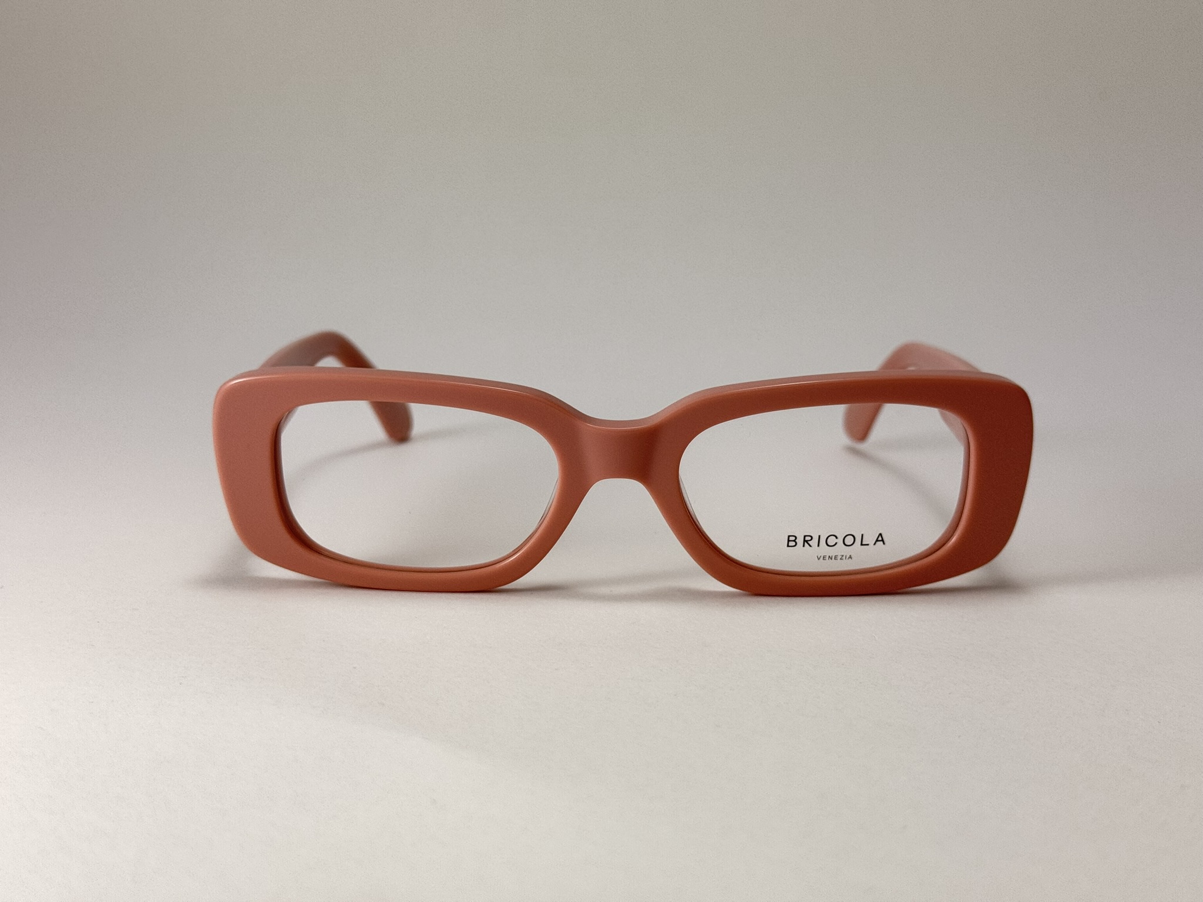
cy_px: 451
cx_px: 602
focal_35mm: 48
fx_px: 1668
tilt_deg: -9.0
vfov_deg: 30.3
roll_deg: -0.7
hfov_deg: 39.7
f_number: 1.78
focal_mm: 6.76
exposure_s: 1/273
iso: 64
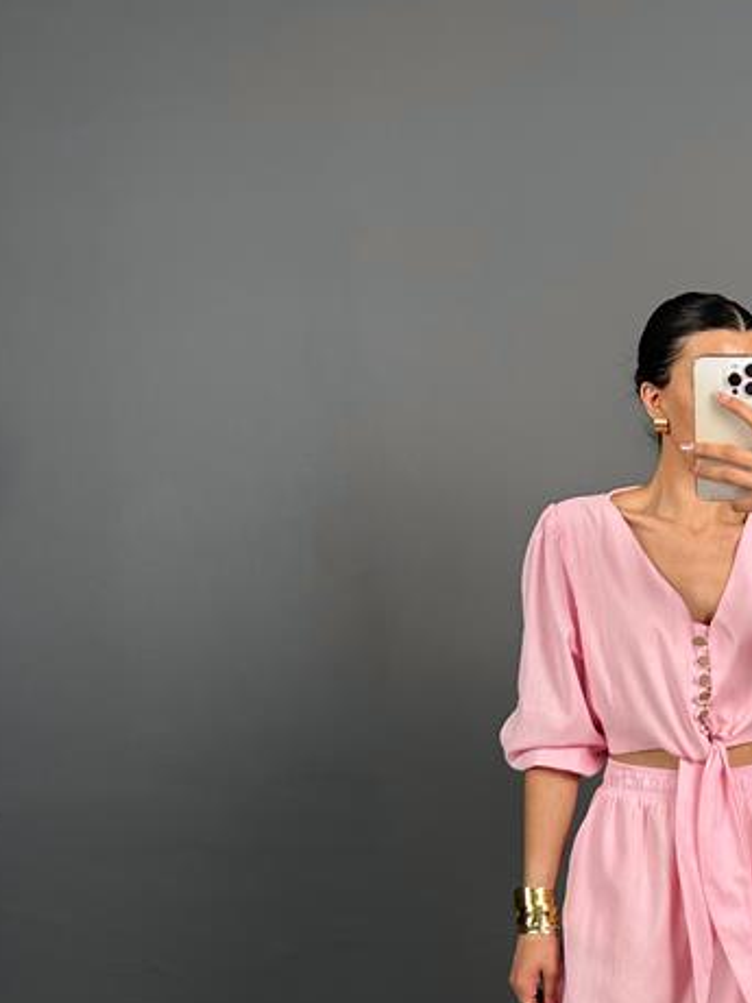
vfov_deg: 38.1
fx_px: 1419
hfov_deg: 27.9
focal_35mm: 49
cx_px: 753
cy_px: 728
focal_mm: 6.86
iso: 100
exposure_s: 1/121
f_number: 1.78
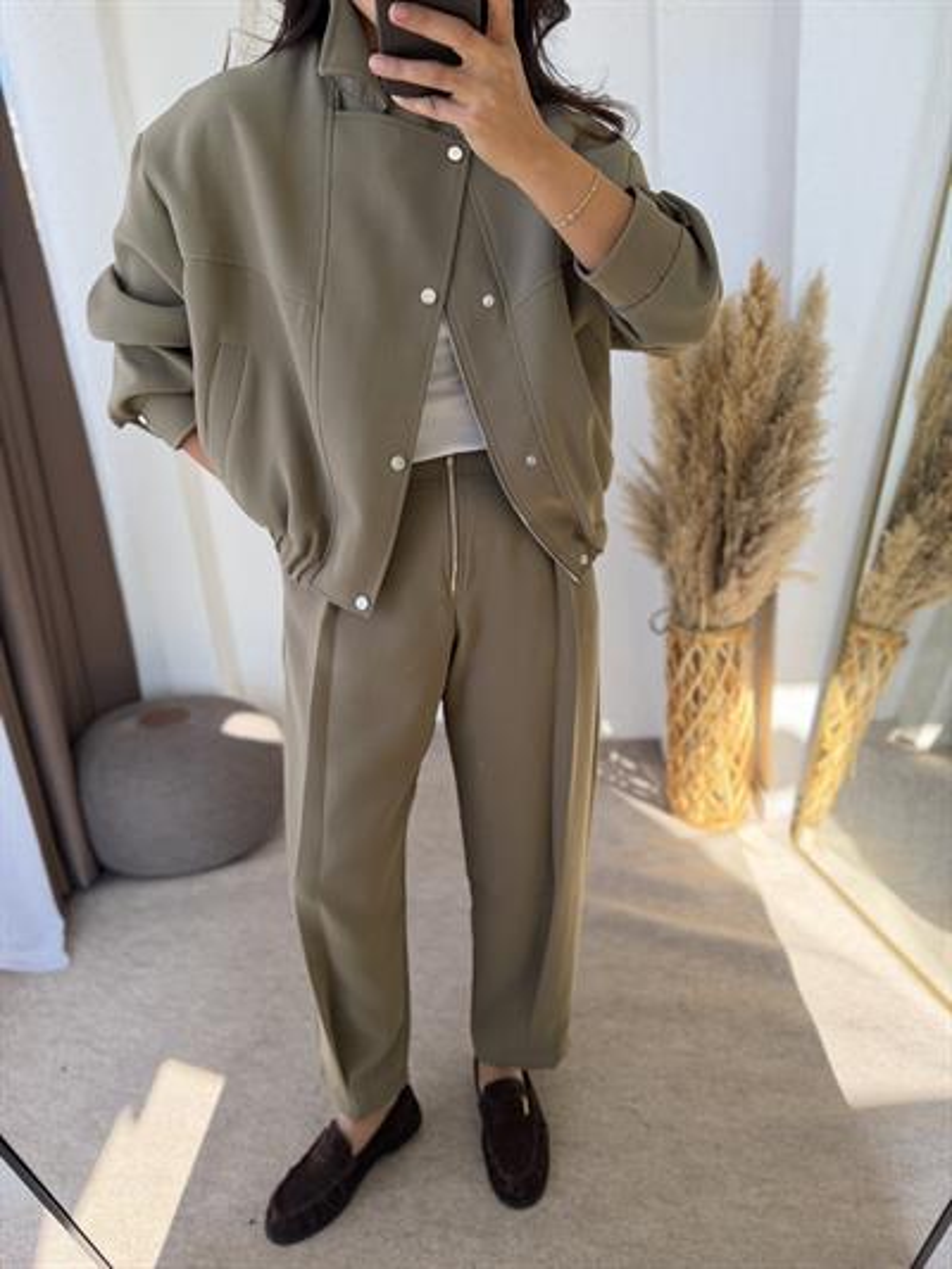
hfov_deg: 56.8
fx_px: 880
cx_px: 476
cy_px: 634
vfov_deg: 71.6
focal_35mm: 24
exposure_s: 1/221
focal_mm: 6.76
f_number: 1.78
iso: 200
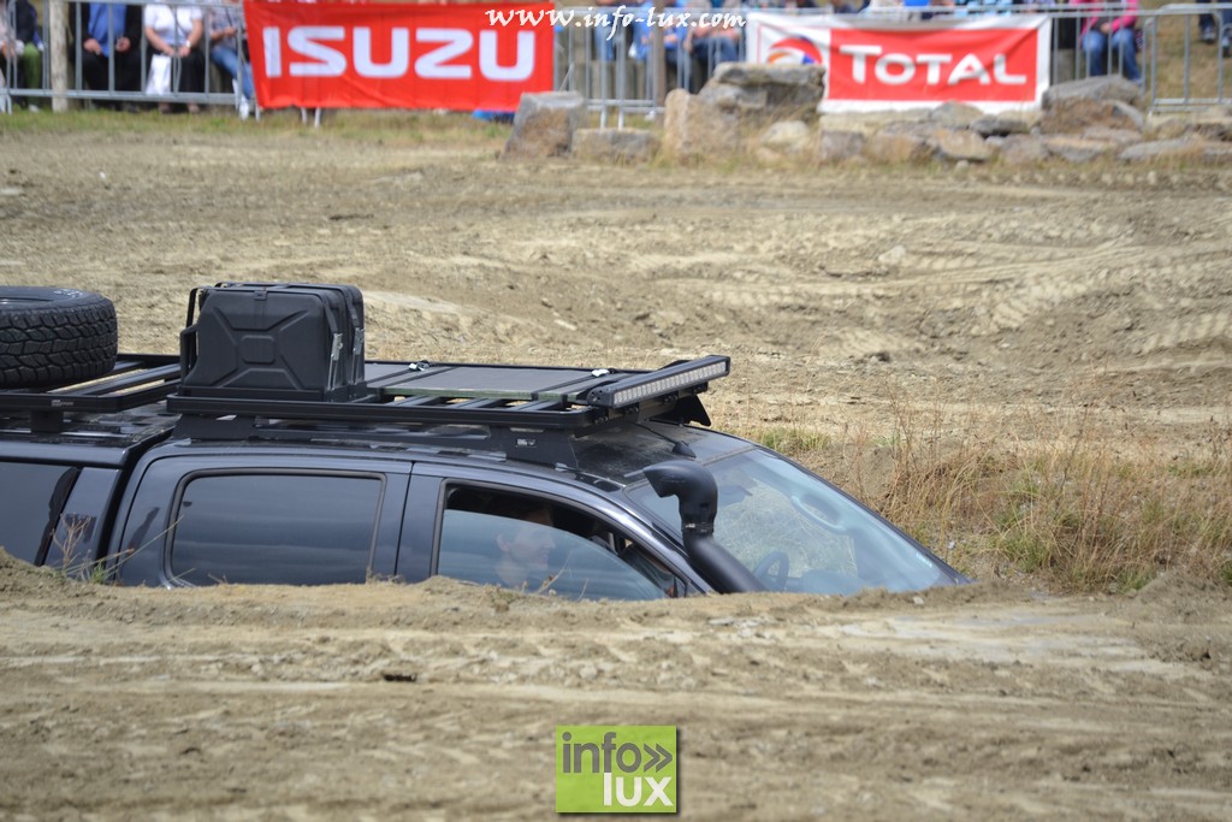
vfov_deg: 7.0
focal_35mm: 195
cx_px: 616
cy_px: 411
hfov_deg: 10.5
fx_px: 6674
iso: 125
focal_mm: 130
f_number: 5.6
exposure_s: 1/500
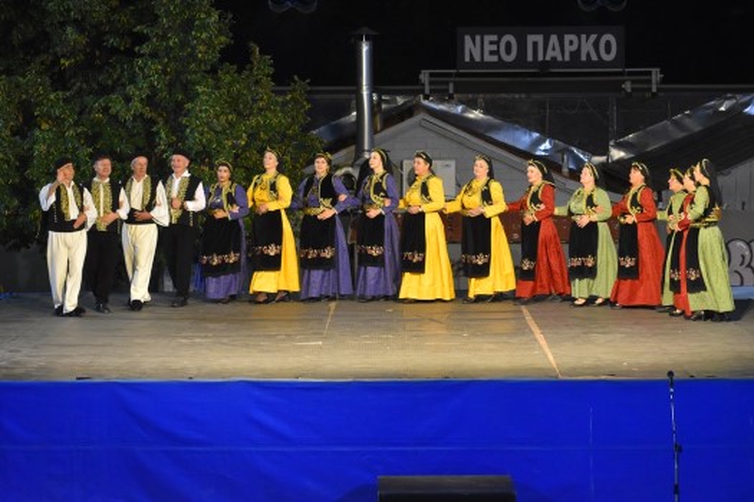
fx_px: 2450
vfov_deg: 11.7
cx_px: 377
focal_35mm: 117
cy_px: 251
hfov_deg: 17.5
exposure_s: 1/125
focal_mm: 78
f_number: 4.8
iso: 2800
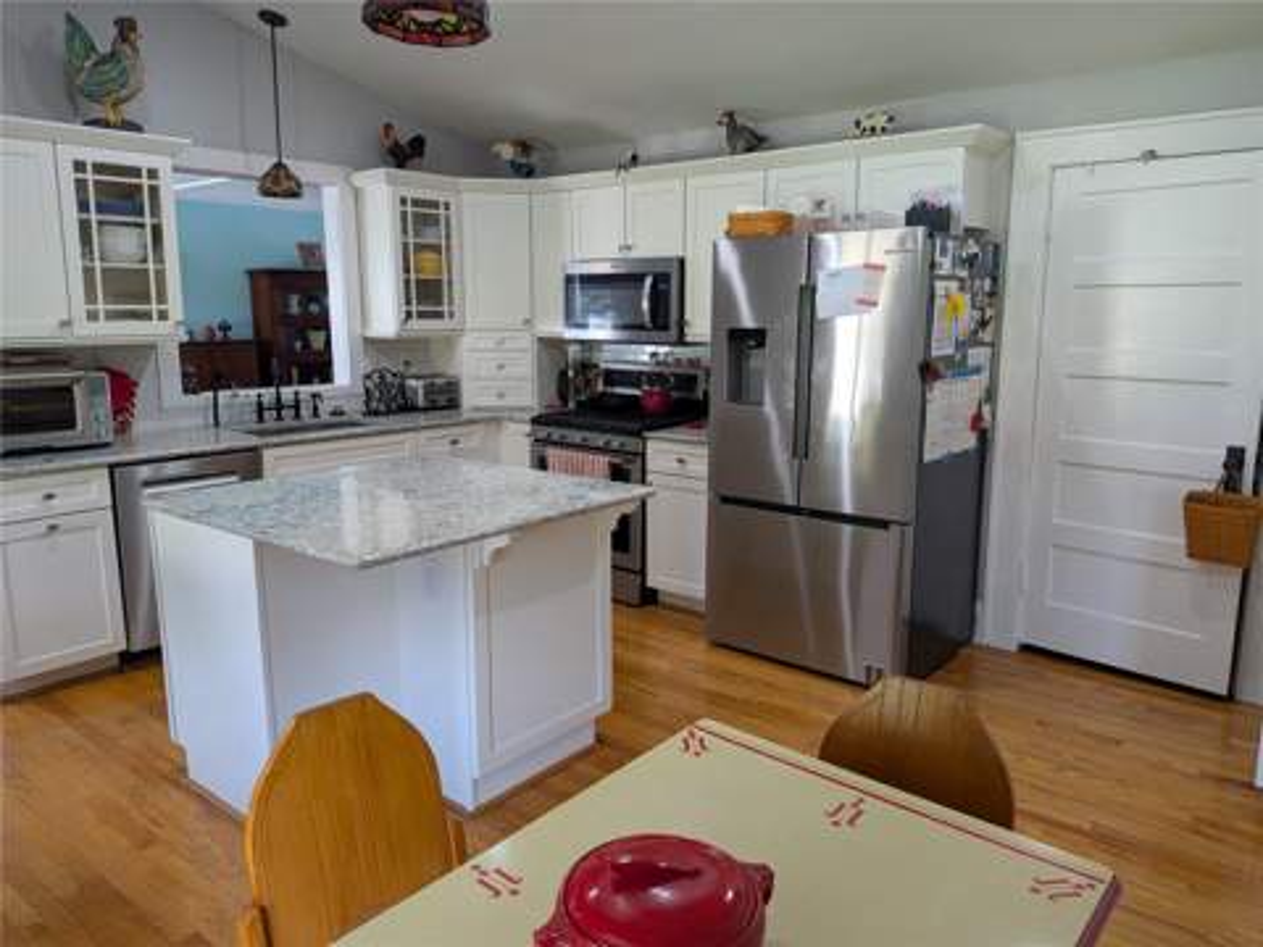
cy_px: 474
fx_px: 876
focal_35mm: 24
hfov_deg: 71.6
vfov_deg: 56.8
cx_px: 632
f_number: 1.7
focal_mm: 4.53
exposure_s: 1/120
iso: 28
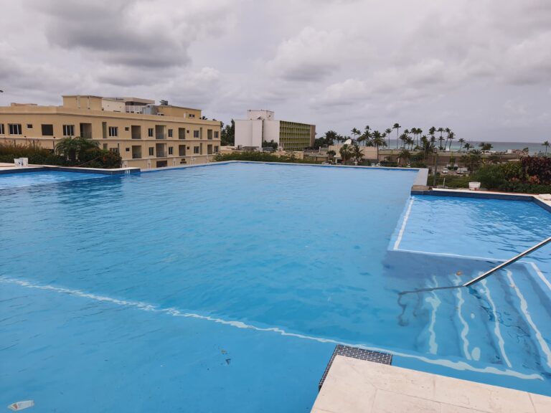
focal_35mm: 26
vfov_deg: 53.1
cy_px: 206
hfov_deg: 67.3
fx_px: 414
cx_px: 276
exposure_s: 1/5344
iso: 50
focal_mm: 4.32
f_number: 1.7
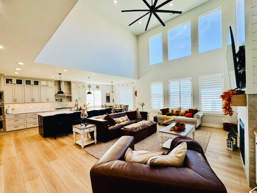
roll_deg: +1.8
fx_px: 111
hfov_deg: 98.2
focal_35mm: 15
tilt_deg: -1.7
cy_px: 100
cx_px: 130
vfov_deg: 81.7
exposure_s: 1/140
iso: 50
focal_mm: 2.22
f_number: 2.2
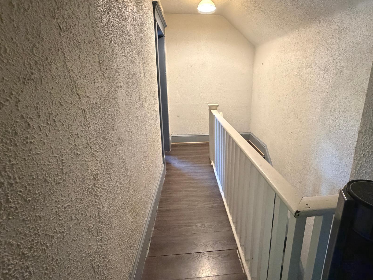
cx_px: 208
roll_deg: +0.0
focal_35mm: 18
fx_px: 194
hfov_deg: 87.4
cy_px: 127
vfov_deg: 71.4
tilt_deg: -14.5
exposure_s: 1/60
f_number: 2.2
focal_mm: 2.22
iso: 1000
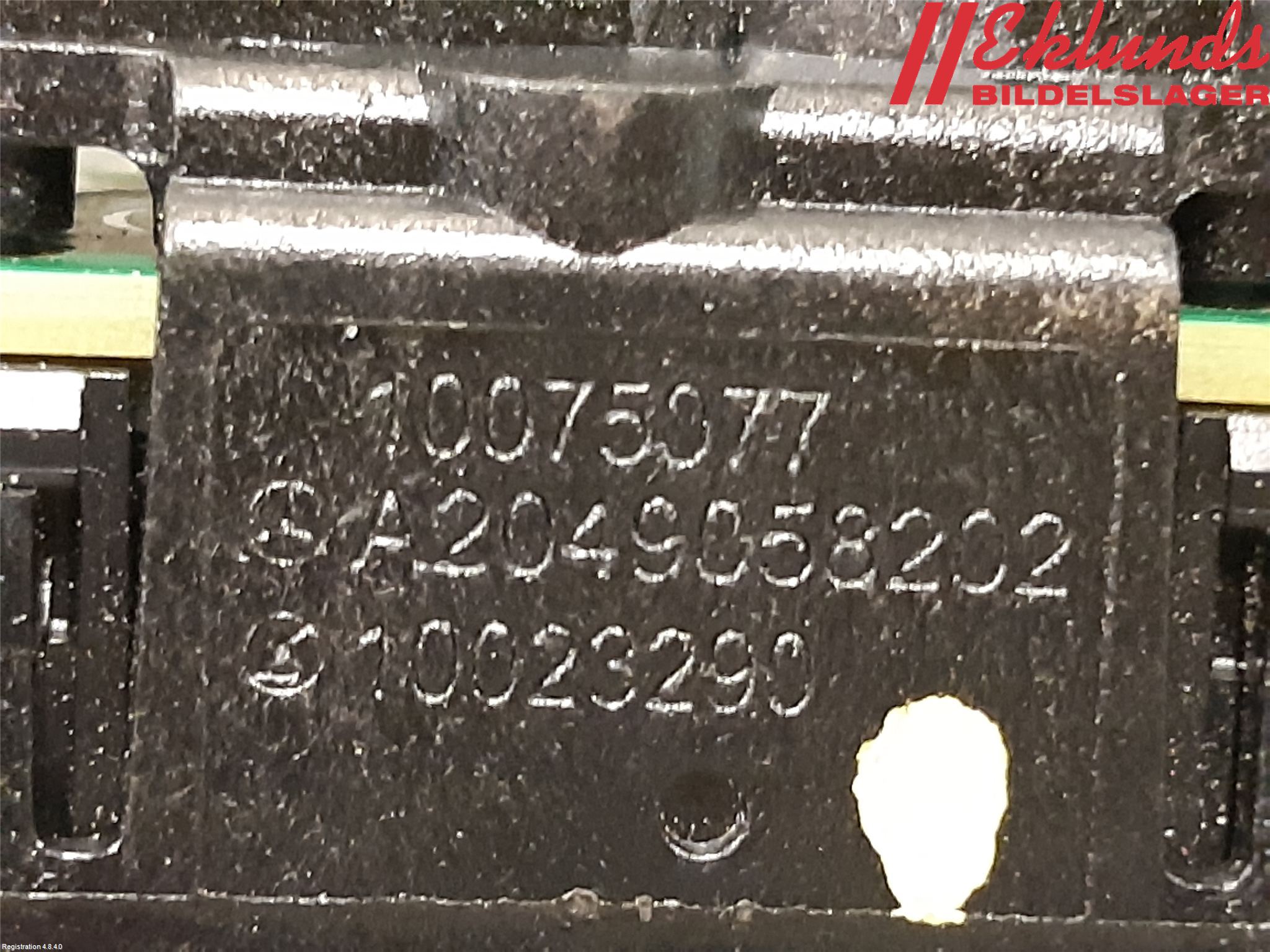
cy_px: 476
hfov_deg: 67.3
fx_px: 954
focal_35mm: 26
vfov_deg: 53.1
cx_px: 635
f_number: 1.7
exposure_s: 1/25
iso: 500
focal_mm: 3.93
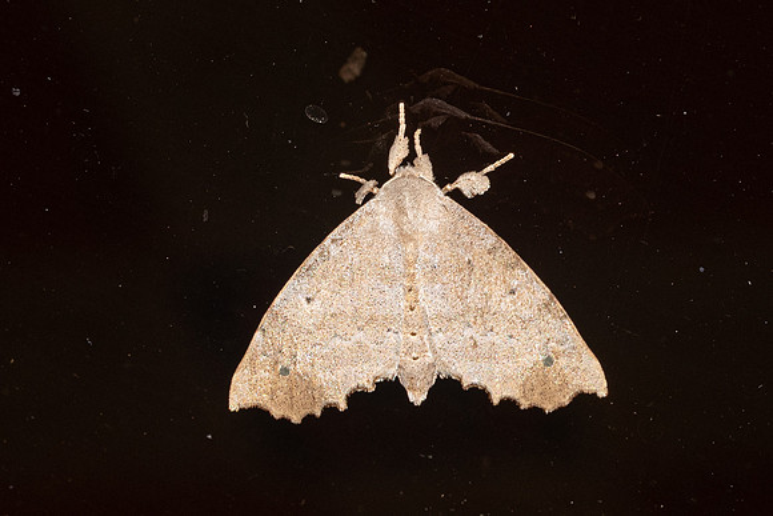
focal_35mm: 450
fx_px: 9665
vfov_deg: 3.1
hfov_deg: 4.6
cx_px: 369
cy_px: 409
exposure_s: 1/250
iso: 1000
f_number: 13
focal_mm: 150
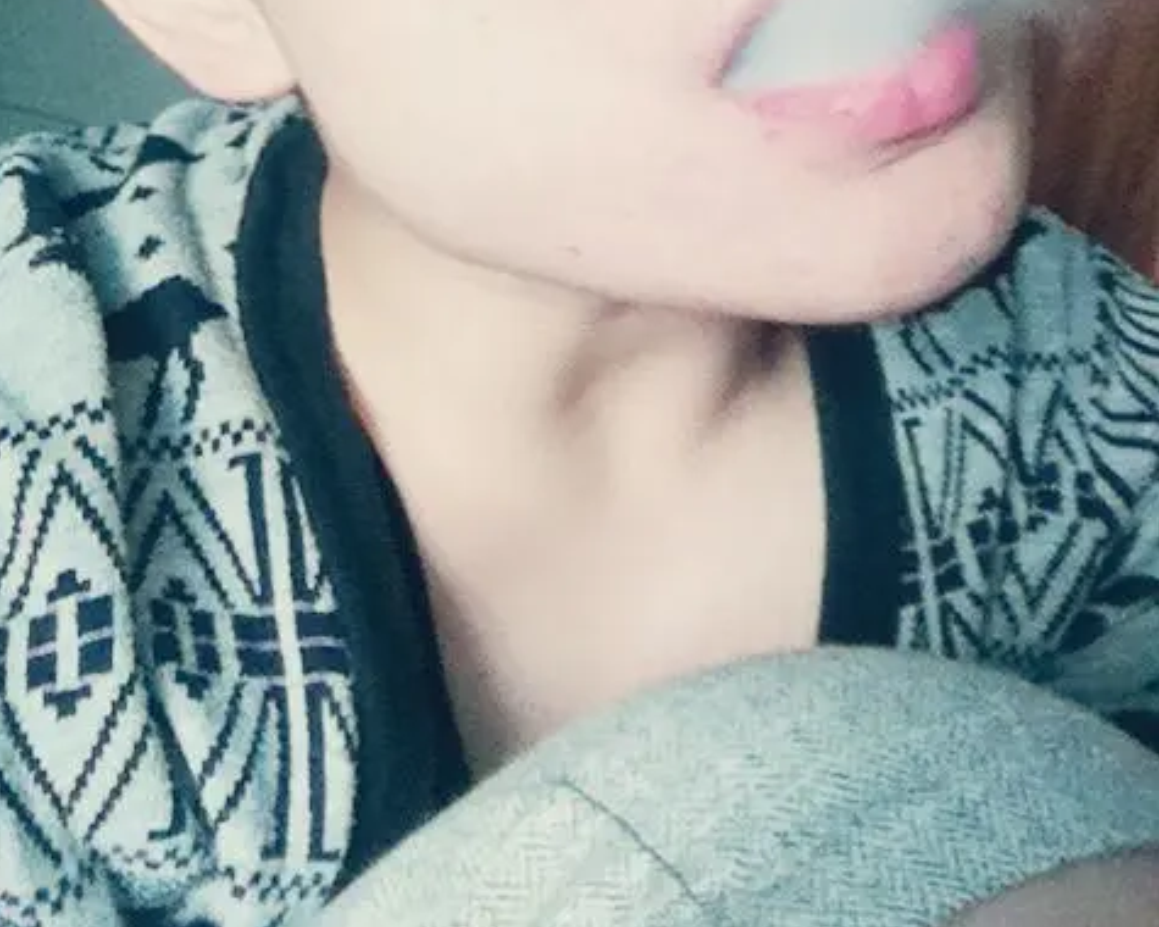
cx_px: 576
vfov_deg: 31.9
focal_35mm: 46
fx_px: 1578
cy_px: 185
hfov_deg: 40.3
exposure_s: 1/30
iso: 400
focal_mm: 3.85
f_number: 2.4
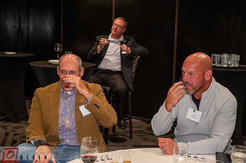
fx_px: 341
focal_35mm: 50
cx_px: 123
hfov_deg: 39.6
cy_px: 82
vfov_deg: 27.0
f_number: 4
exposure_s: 1/60
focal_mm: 50
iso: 5000
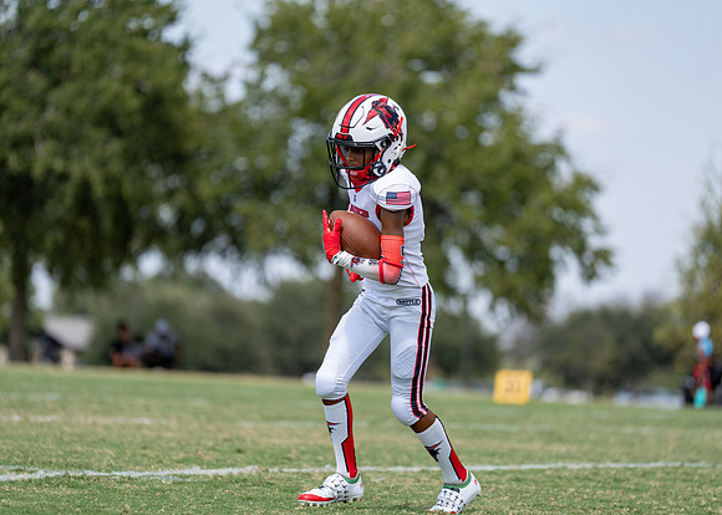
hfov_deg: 10.1
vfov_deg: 7.2
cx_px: 361
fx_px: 4073
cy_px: 258
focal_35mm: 199
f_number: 2.8
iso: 200
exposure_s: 1/2000
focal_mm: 188
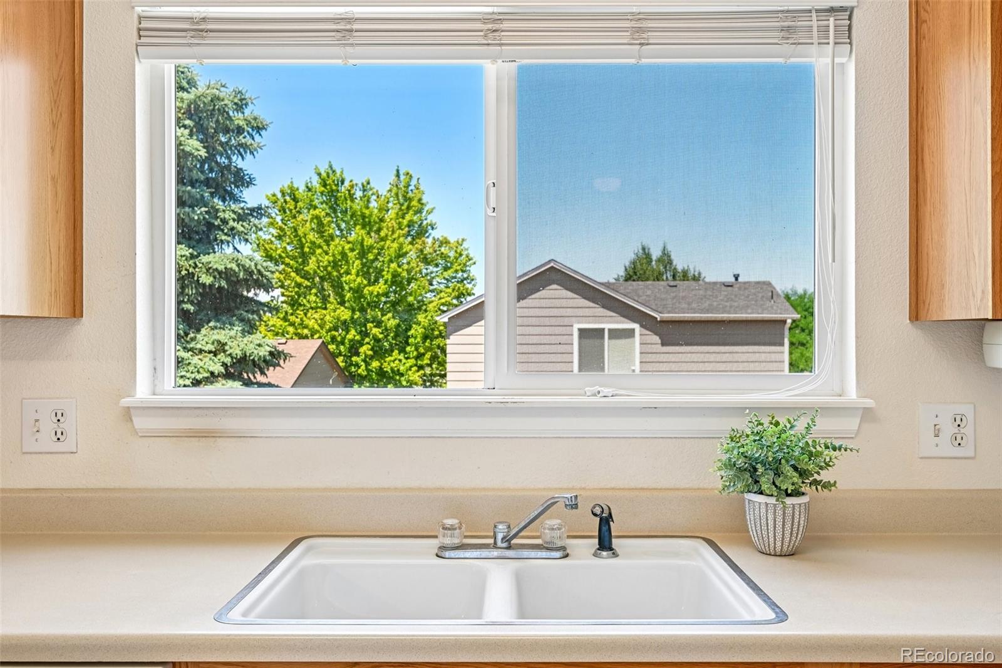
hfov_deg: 61.9
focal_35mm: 30
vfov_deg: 43.6
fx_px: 835
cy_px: 334
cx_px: 501
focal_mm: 30
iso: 125
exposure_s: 1/30
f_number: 10
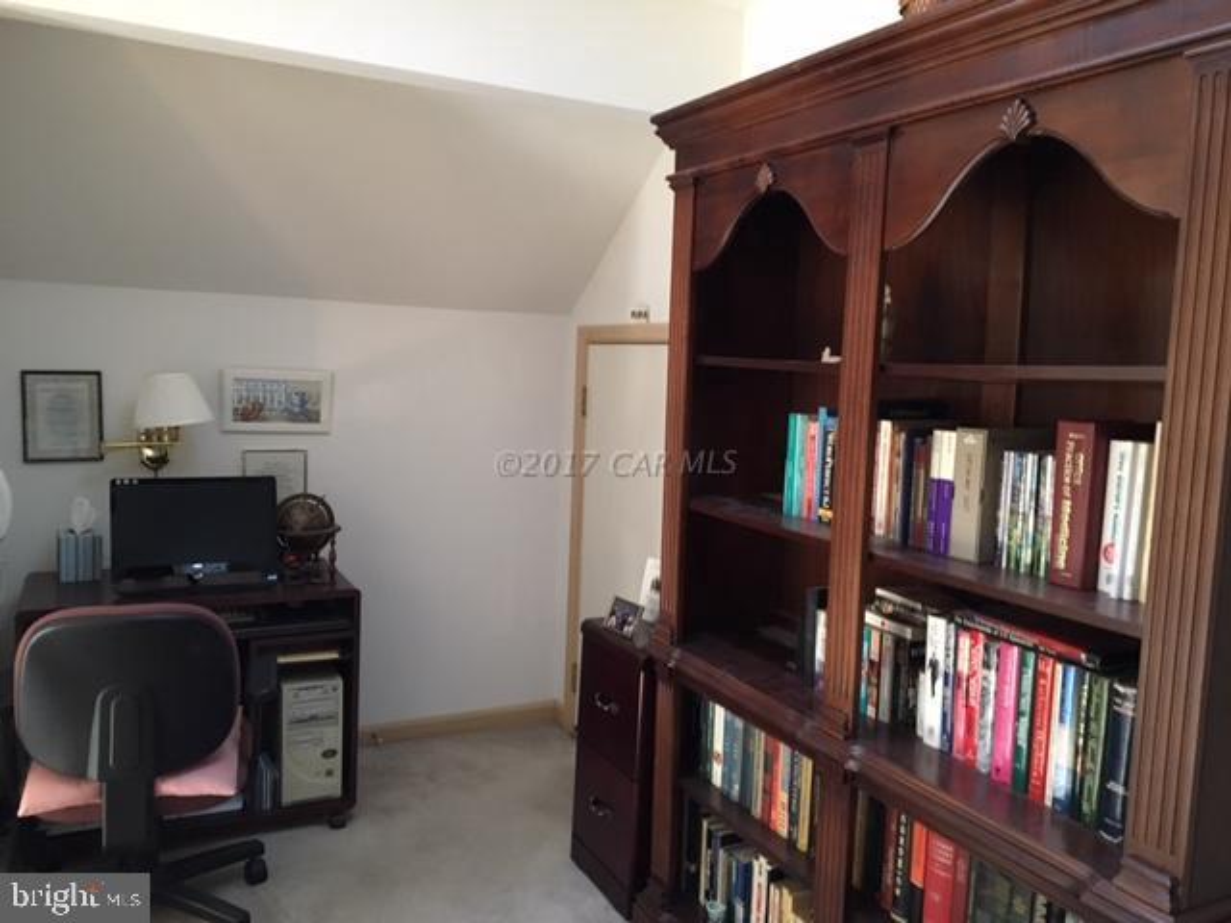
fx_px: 1031
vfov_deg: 48.2
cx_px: 616
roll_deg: -2.3
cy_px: 462
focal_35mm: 29
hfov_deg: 61.7
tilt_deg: -5.4
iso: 400
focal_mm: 4.15
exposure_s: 1/15
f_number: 2.2
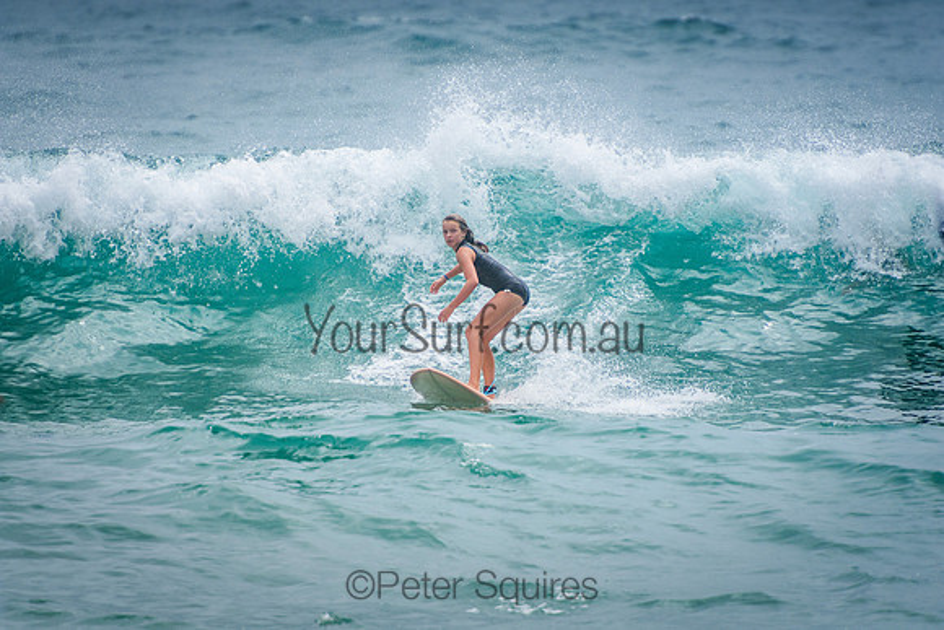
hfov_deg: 3.4
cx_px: 472
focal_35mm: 600
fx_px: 15736
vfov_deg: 2.3
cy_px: 315
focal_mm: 400
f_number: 5.6
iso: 400
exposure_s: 1/2000
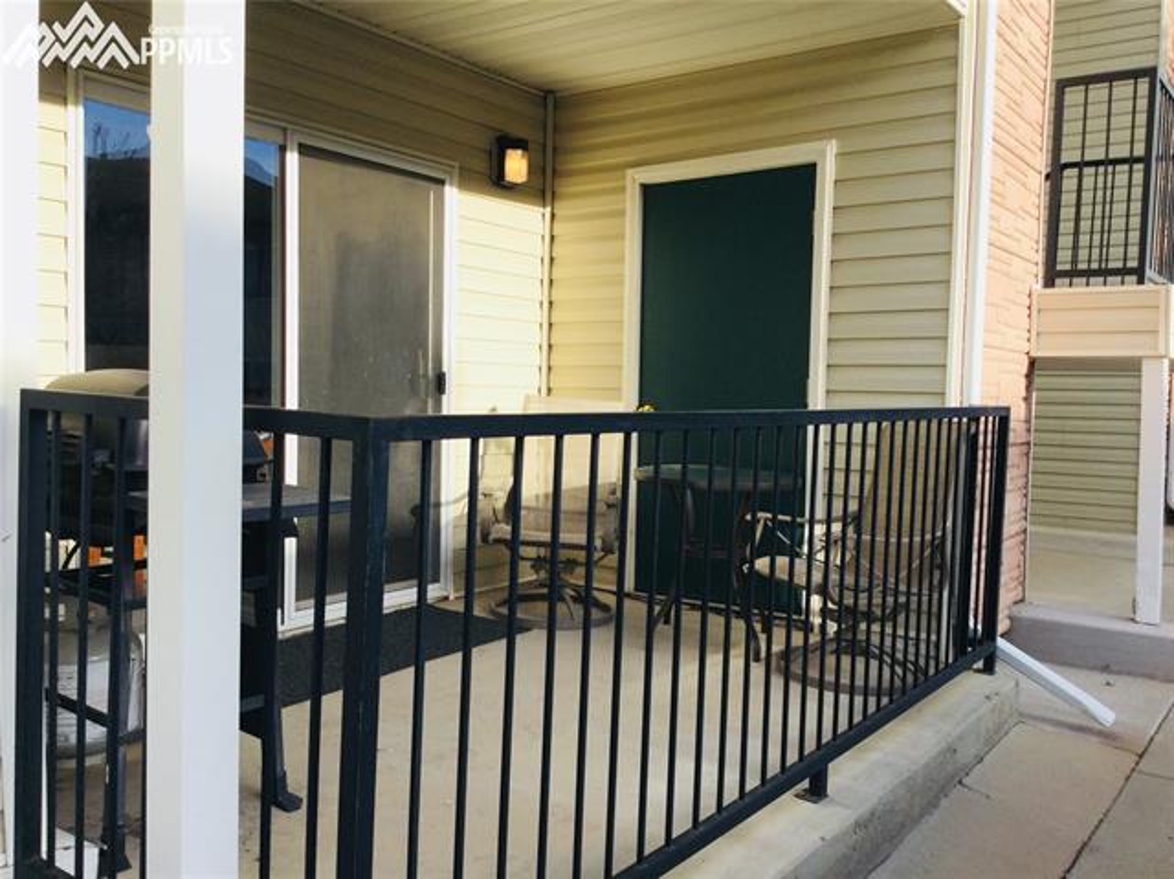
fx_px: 1051
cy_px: 440
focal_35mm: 31
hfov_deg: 58.4
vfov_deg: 45.4
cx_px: 587
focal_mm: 3.3
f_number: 2.4
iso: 25
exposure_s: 1/754
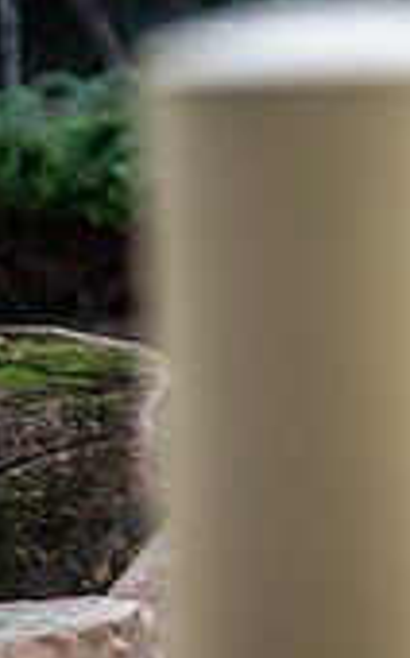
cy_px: 277
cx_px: 1044
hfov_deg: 3.6
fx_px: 6340
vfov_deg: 5.9
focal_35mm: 354
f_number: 2.8
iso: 125
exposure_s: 1/250
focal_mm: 102
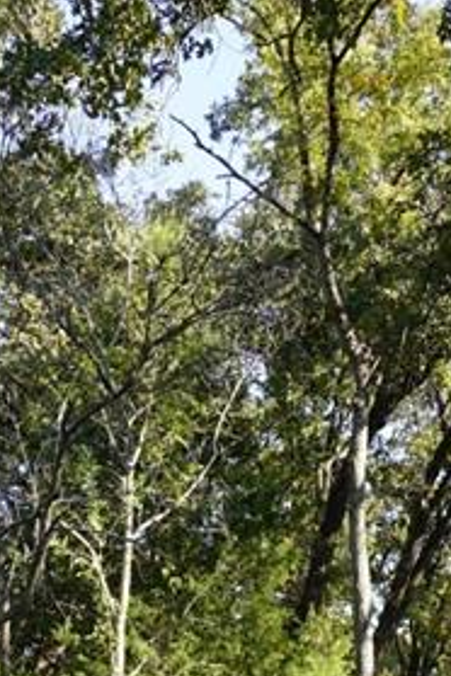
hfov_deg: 15.5
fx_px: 1654
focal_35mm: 88
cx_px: 242
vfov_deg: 21.6
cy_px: 785
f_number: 6.3
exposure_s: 1/80
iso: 100
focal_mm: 16
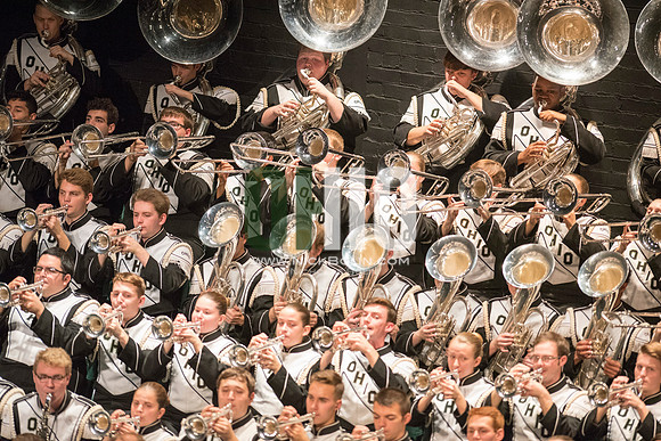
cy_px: 220
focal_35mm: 300
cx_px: 330
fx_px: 5509
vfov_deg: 4.6
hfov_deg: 6.9
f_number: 2.8
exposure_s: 1/500
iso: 4000
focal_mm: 300
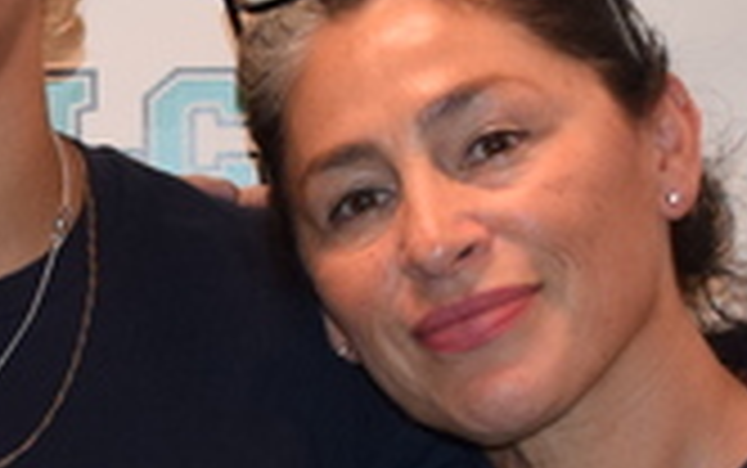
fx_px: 5177
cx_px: -108
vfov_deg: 5.2
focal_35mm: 254
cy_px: 421
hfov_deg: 8.2
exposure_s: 1/80
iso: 800
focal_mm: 27
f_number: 4.5
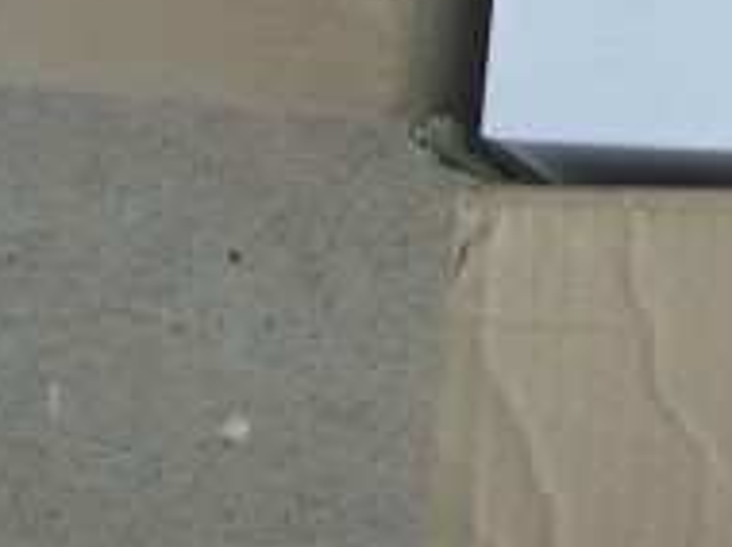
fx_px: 2851
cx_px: 1210
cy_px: -324
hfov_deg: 13.5
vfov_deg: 10.5
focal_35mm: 135
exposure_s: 1/125
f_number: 2.9
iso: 80
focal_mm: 5.7
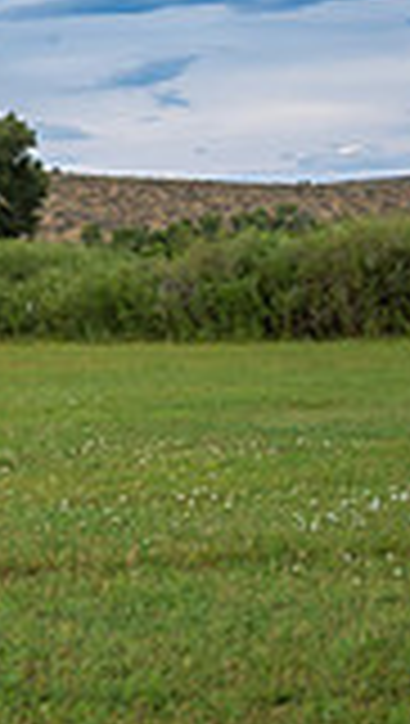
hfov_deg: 9.2
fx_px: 2137
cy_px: 238
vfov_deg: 19.2
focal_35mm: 111
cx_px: -720
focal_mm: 24
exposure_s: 1/1250
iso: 100
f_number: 4
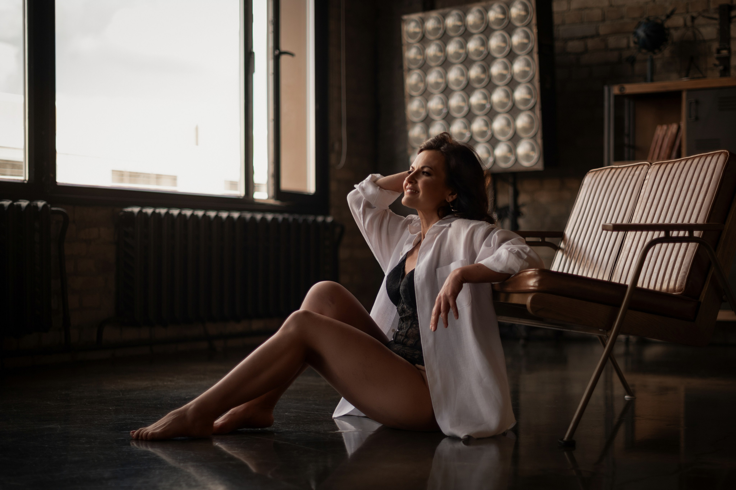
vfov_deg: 27.0
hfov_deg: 39.6
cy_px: 245
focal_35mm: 50
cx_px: 368
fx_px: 1022
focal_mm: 50
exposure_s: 1/800
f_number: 1.8
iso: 200
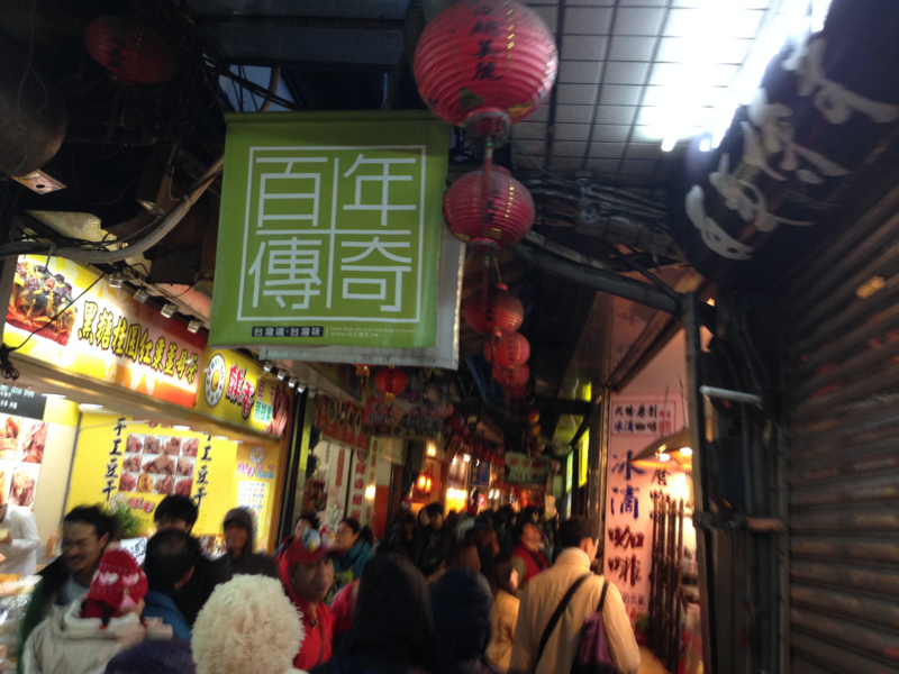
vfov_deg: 42.9
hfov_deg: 55.4
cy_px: 337
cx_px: 450
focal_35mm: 33
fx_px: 857
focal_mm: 4.12
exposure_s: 1/20
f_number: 2.4
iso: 100
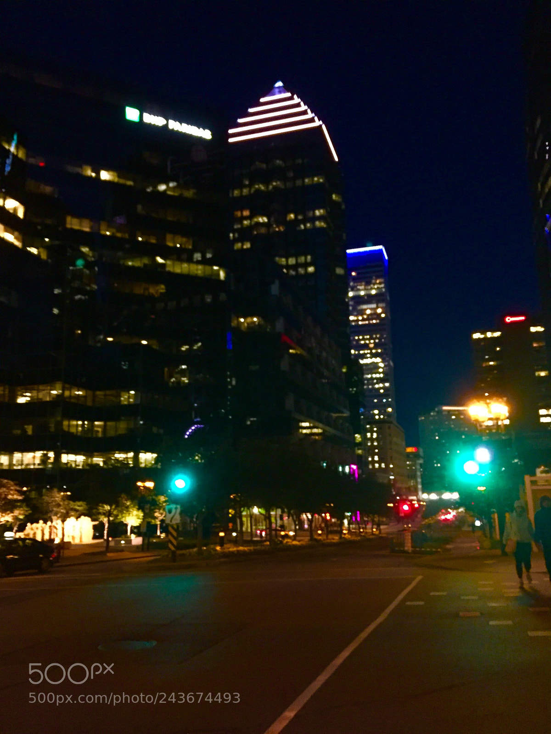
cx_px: 276
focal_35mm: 29
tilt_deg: +12.2
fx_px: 615
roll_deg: +1.7
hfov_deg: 48.2
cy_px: 367
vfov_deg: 61.7
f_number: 2.2
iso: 400
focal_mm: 4.15
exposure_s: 1/15
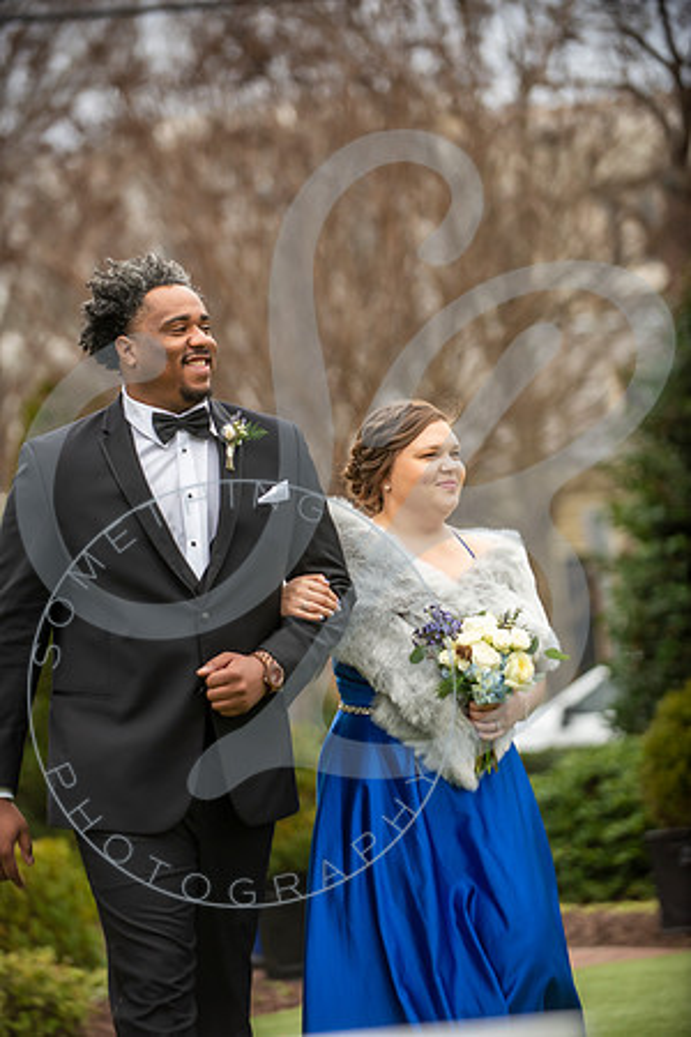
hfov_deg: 9.8
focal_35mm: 140
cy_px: 518
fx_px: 4031
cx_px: 346
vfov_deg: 14.7
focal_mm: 140
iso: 640
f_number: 2.8
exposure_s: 1/1000
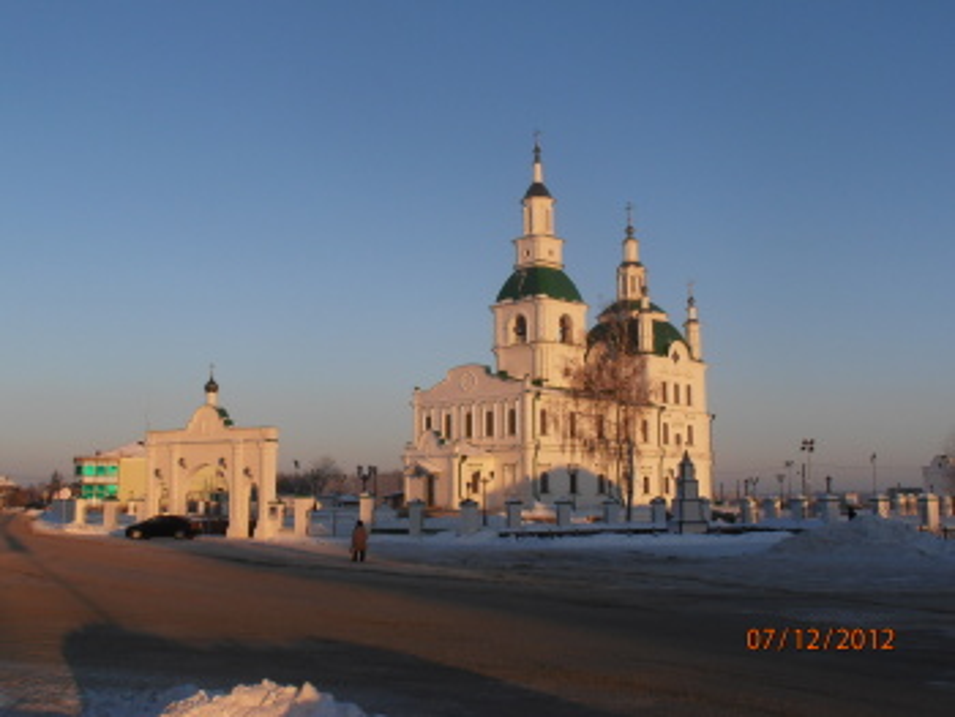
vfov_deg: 32.9
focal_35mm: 44
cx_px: 478
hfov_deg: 42.9
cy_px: 358
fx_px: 1215
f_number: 11
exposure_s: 1/100
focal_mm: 7.87
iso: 80
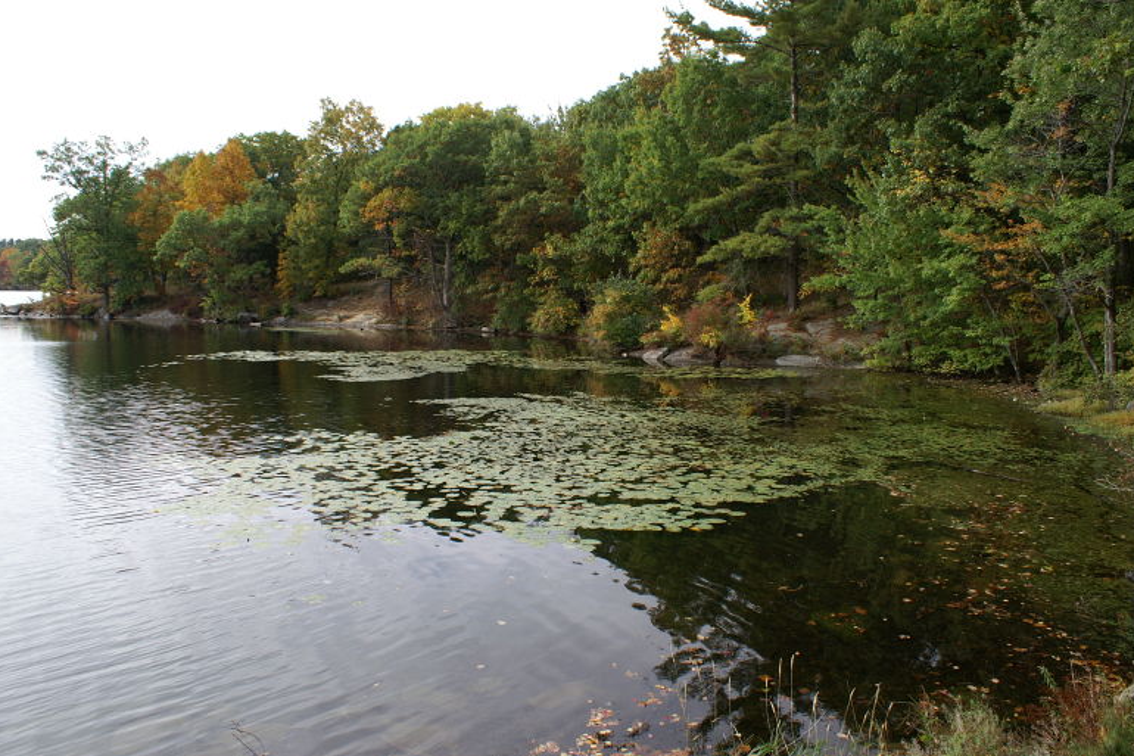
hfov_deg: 65.5
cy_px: 368
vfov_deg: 46.4
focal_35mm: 28
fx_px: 882
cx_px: 584
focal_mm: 18
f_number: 8
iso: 100
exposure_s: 1/125
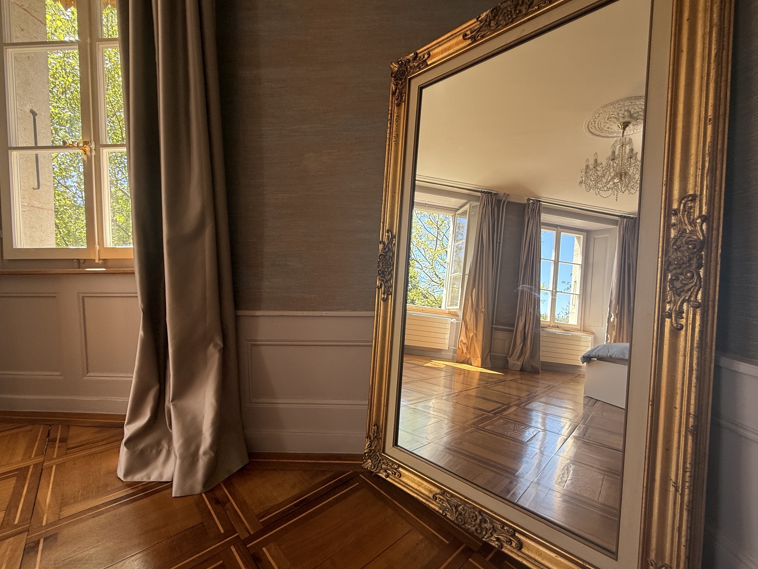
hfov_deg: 98.2
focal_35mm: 15
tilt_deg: -1.9
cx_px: 375
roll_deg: +0.3
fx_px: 328
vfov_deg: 81.7
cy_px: 289
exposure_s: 1/146
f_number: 2.2
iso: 64
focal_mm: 2.22
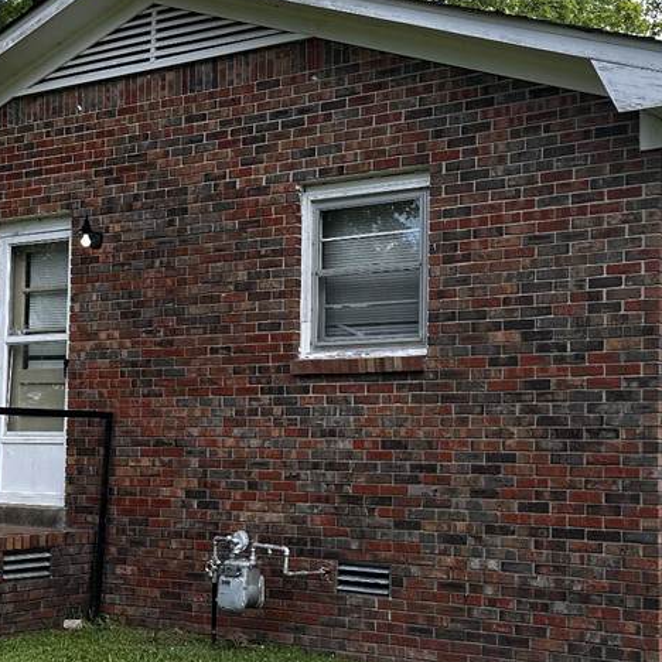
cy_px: 368
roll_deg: -1.1
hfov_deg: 29.4
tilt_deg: +2.7
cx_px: 414
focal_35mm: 58
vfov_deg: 29.5
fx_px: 1255
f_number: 1.78
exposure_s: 1/756
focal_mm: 6.86
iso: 80
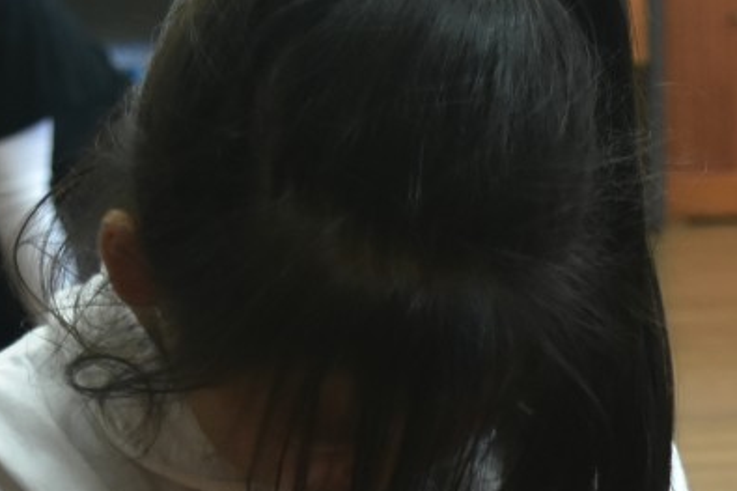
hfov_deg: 10.1
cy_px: 763
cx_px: 483
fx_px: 4174
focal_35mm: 204
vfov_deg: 6.6
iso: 1250
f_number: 5
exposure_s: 1/80
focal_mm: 42
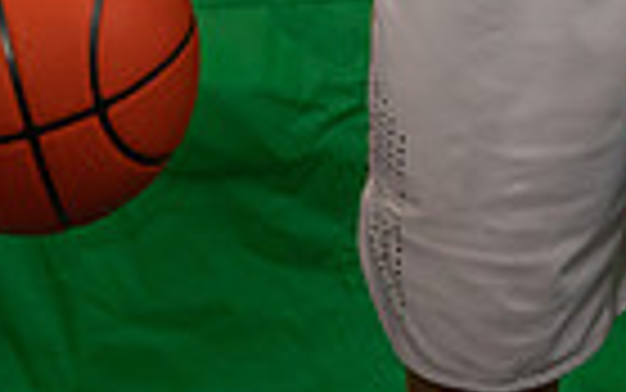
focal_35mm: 151
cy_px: -617
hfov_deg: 13.8
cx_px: 259
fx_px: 2577
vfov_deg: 7.9
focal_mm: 24
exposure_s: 1/60
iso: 800
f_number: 20
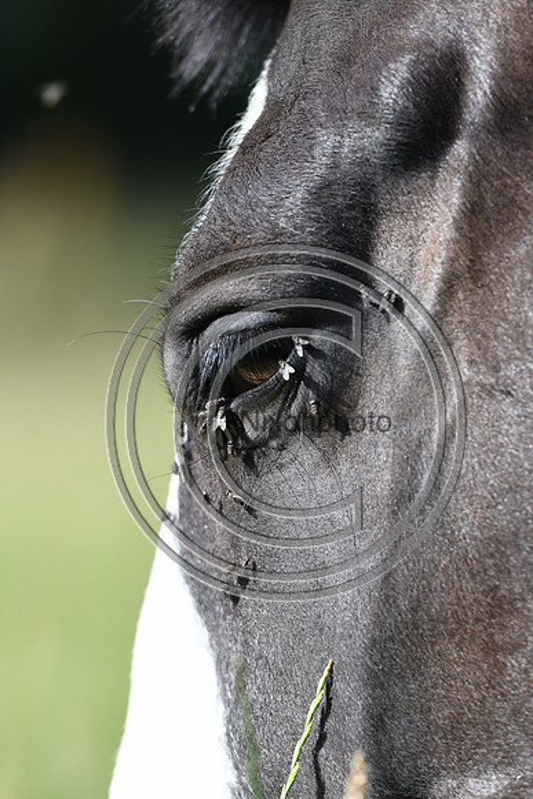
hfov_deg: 4.6
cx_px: 266
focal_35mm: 300
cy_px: 400
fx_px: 6658
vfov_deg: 6.9
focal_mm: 200
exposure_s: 1/1250
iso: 220
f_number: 3.5
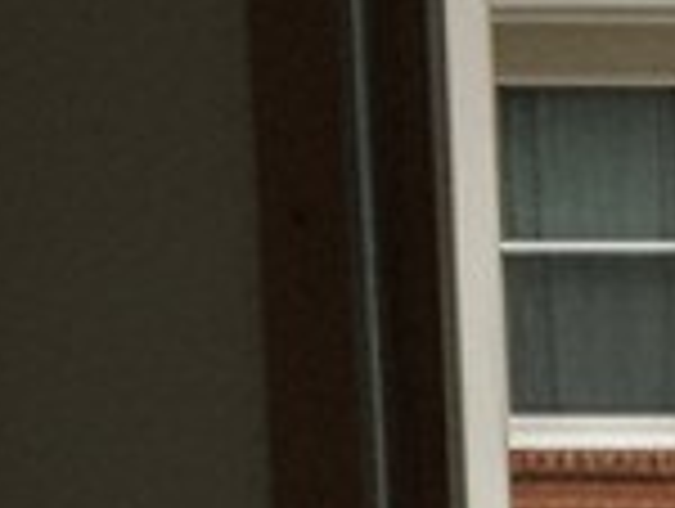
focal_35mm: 184
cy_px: 1079
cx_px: 2664
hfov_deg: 7.6
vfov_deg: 7.7
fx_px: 3594
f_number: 1.8
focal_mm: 6.4
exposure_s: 1/1954
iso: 730
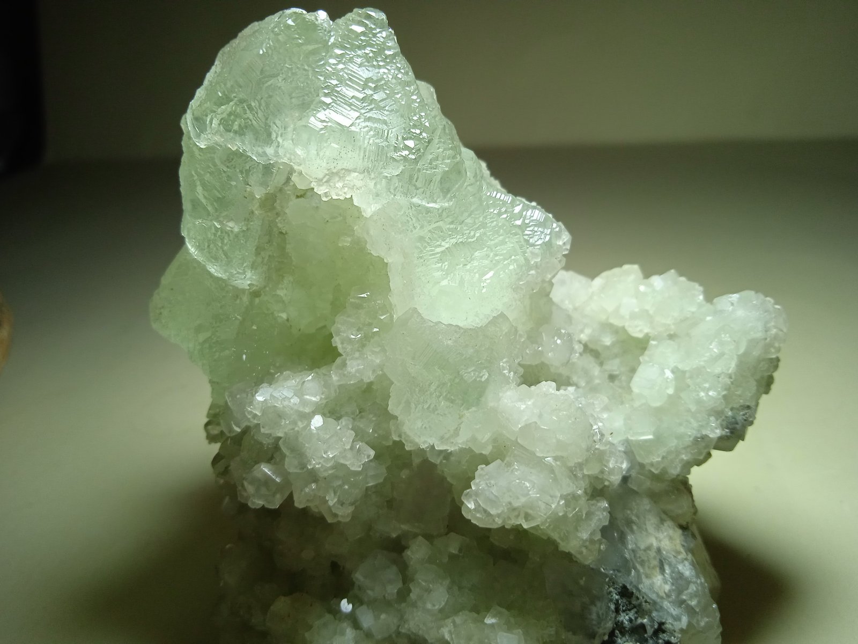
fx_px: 694
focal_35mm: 28
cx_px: 429
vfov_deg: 49.7
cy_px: 322
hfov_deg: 63.4
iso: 181
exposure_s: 1/100
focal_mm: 3.43
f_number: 2.2
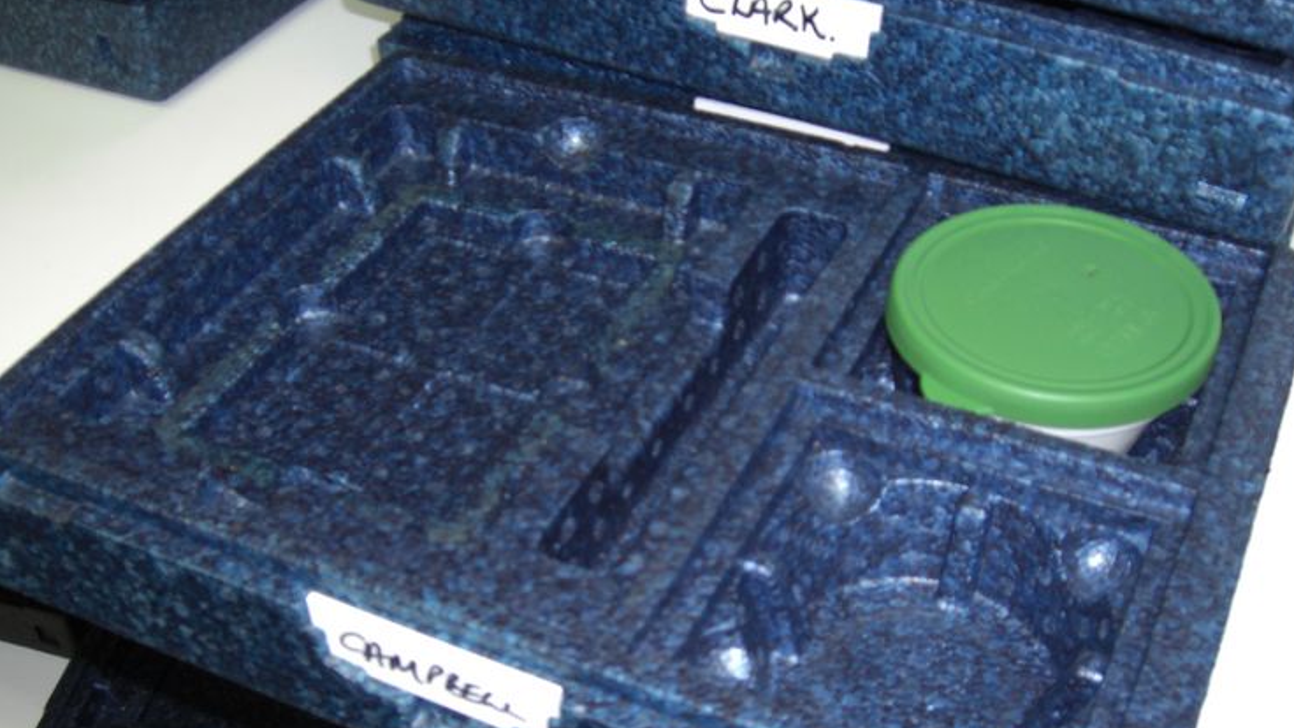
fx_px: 1544
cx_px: 645
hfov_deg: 45.5
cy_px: 459
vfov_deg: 26.4
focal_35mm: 45
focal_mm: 7.9
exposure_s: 1/60
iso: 200
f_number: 2.8
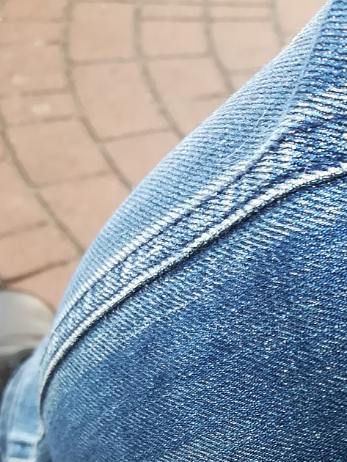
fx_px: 882
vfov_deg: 25.7
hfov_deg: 22.0
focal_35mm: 66
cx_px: 279
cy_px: 582
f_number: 2.2
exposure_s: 1/33.3
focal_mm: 3.83
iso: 100
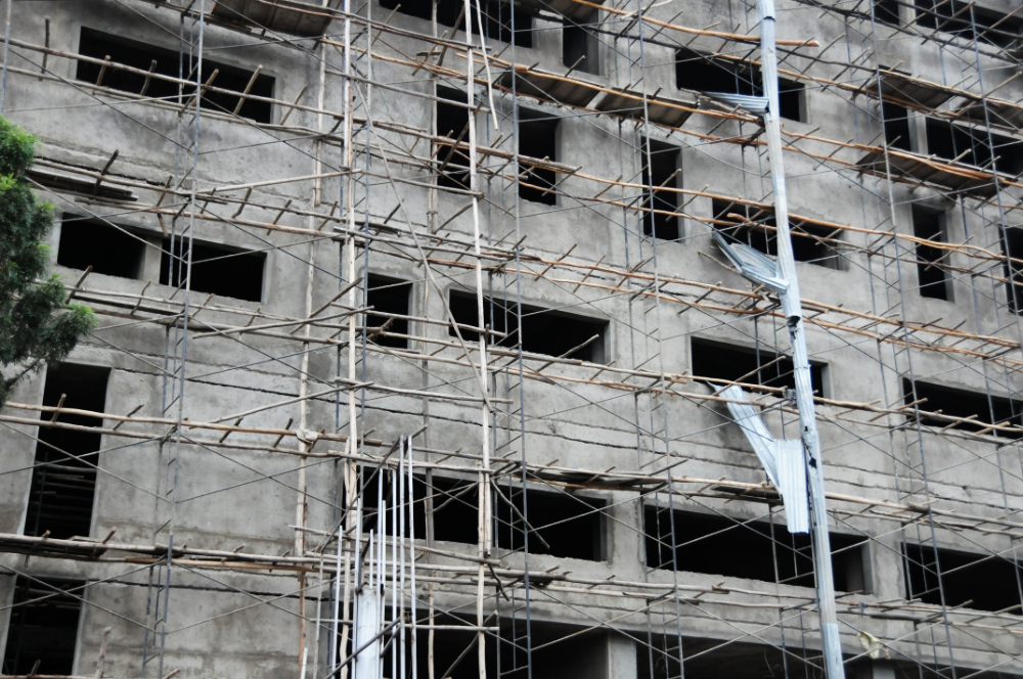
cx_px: 512
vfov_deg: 26.4
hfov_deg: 38.9
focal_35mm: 51
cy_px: 340
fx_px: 1447
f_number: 4.2
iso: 1000
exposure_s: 1/1600
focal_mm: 34
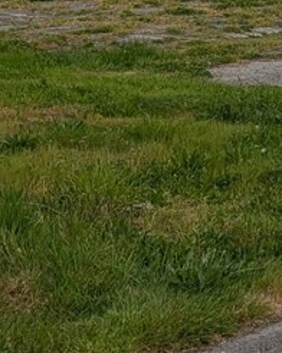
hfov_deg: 9.4
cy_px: -81
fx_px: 1596
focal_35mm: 153
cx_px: 561
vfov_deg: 12.3
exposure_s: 1/573
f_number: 1.68
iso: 21
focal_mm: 6.9
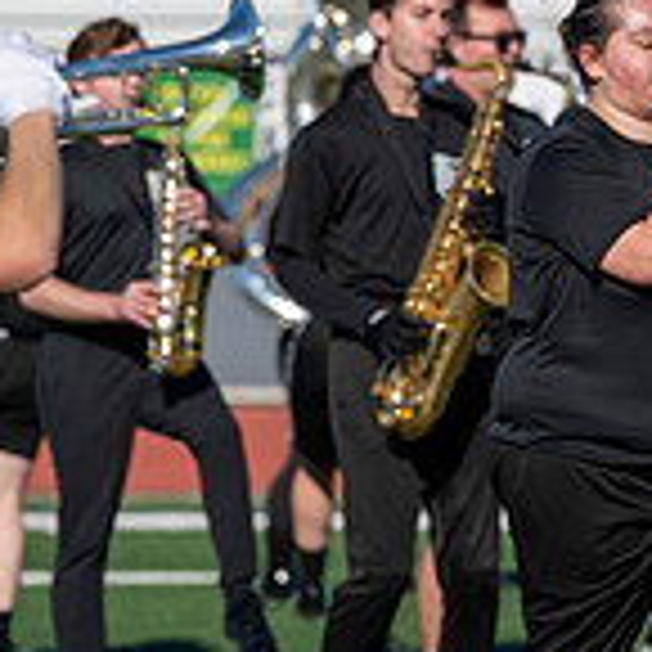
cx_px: 1079
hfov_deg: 2.6
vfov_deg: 2.6
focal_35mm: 681
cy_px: 142
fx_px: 14512
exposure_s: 1/2000
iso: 200
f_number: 5
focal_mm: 200
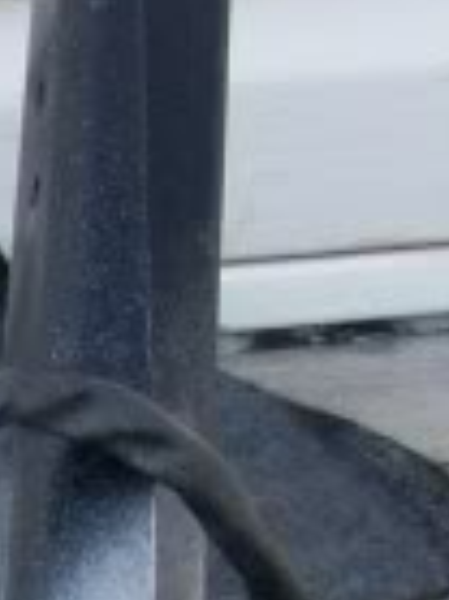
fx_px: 4348
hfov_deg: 5.7
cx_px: -540
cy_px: 1049
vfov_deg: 7.7
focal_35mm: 251
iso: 64
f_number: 2.8
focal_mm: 5.7
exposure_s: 1/112
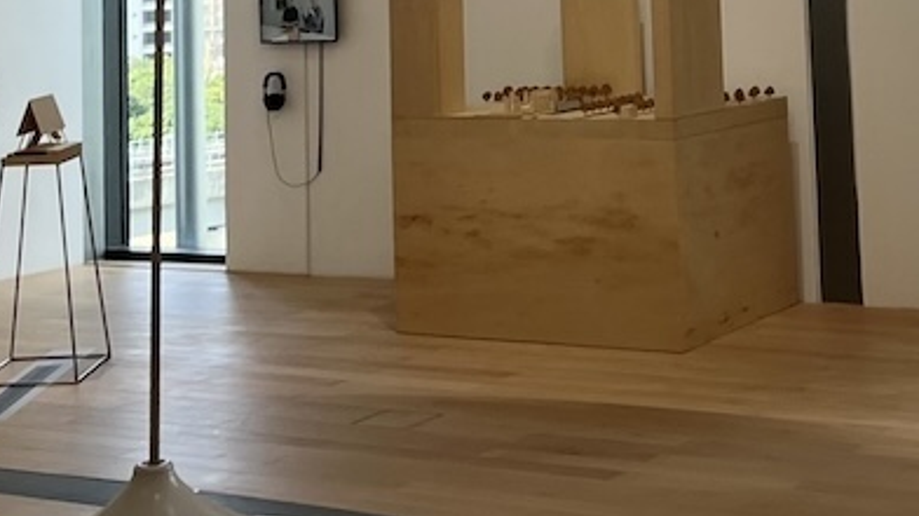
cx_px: 584
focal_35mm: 74
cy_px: -157
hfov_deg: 28.5
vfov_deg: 15.5
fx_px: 1802
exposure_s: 1/120
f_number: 1.6
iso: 100
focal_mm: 5.1
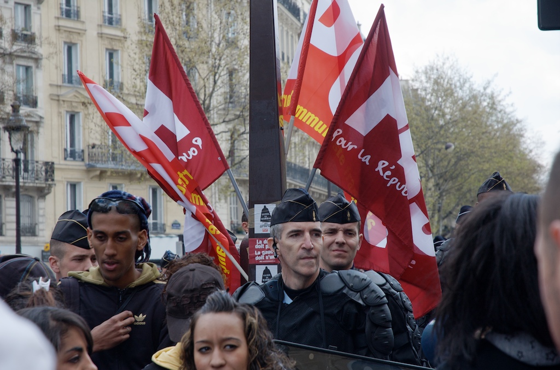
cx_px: 280
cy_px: 185
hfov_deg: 19.5
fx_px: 1629
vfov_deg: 13.0
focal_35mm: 105
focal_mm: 70
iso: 200
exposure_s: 1/200
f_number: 7.1
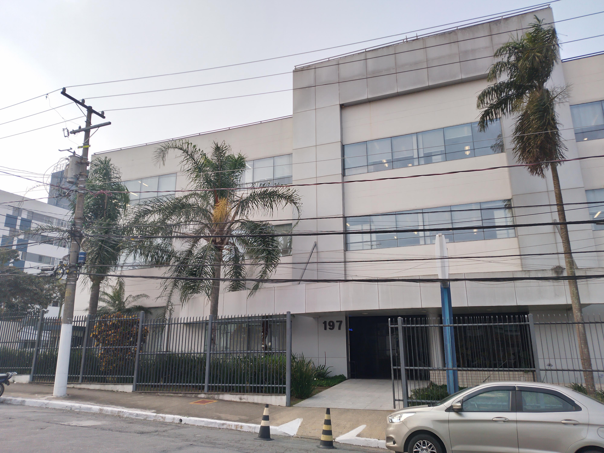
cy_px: 226
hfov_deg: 52.6
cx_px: 302
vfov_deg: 40.7
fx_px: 611
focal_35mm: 35
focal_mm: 3.94
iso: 50
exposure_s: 1/333
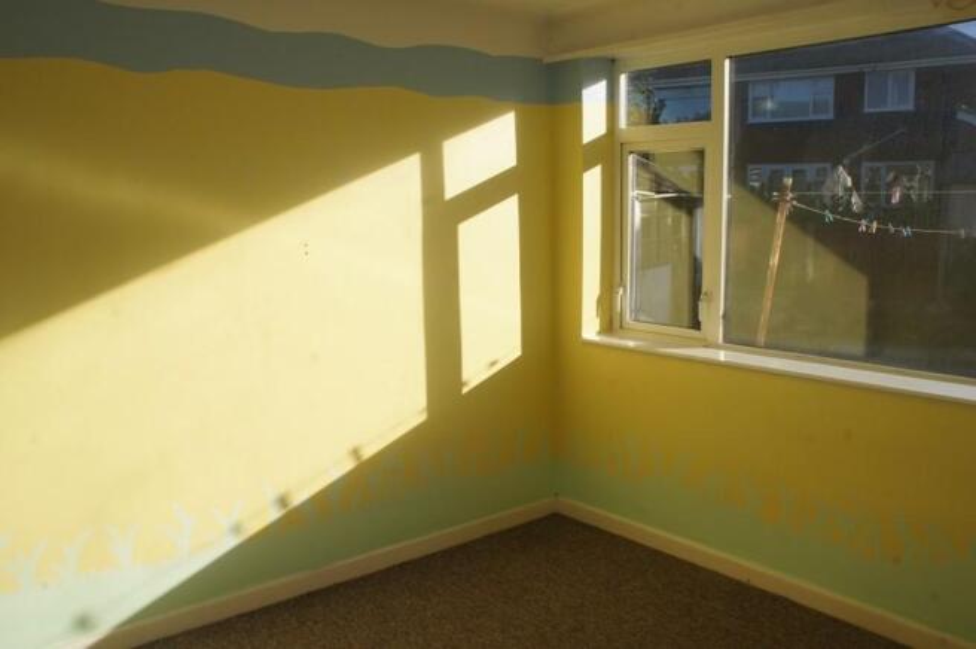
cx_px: 488
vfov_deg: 43.5
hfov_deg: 62.0
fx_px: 813
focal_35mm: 30
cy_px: 324
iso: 200
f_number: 14
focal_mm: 20
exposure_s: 1/125
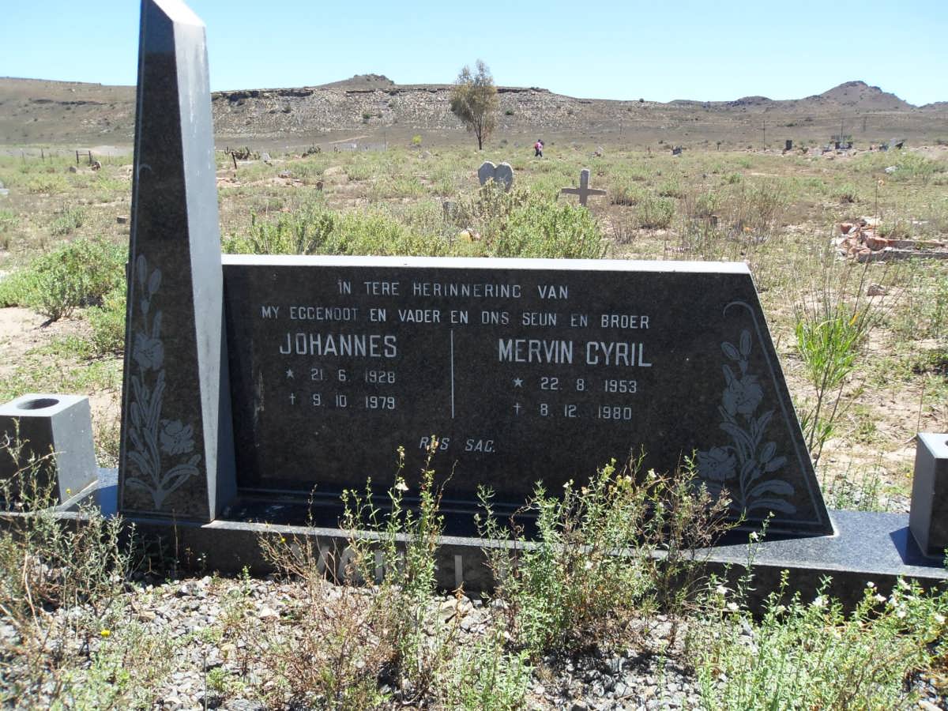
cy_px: 356
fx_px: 959
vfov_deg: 40.7
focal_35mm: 35
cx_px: 474
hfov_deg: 52.6
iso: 80
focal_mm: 6.3
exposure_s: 1/90
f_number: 8.2
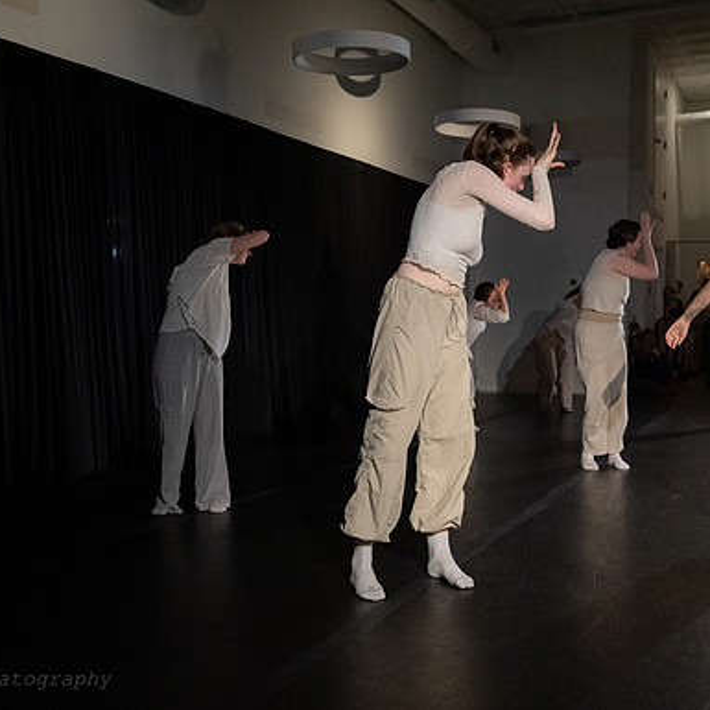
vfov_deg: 41.8
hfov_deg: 41.8
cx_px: 381
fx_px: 928
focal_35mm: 40
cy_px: 379
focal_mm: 28
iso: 6400
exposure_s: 1/500
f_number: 5
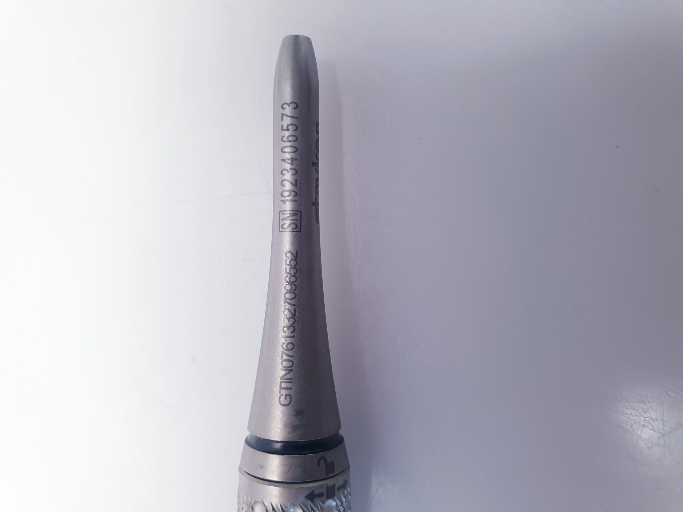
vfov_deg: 53.1
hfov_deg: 67.3
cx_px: 342
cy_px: 256
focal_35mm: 26
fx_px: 513
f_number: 2.4
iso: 125
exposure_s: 1/50
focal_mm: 4.3
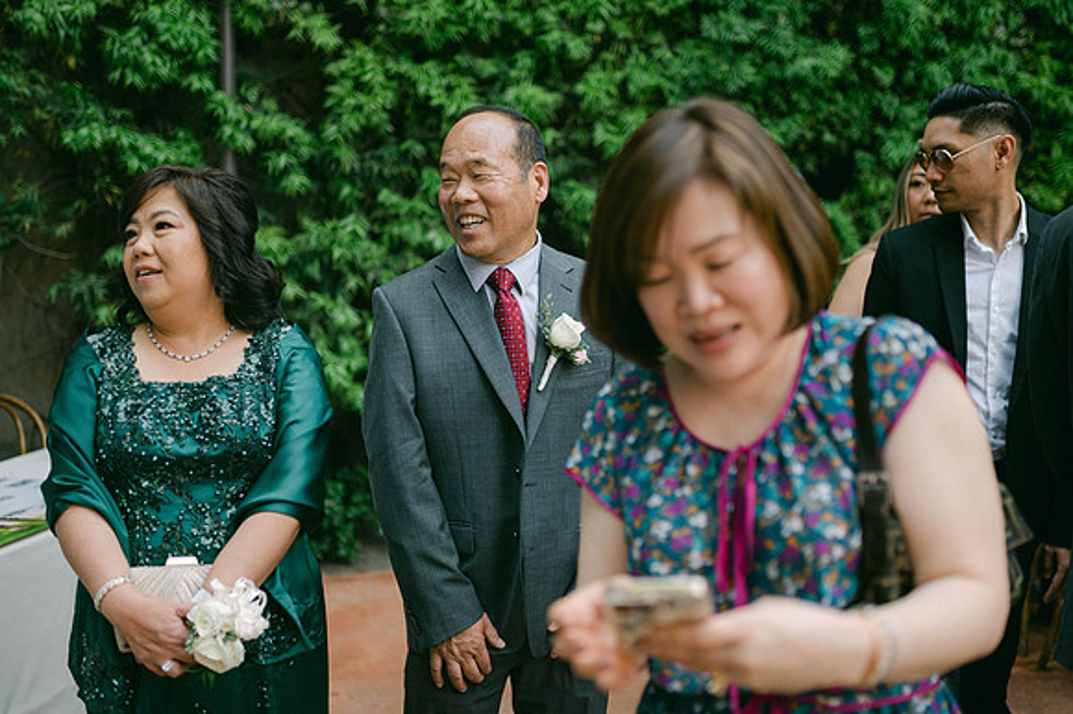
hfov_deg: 50.3
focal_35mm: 38
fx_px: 1143
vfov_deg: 34.7
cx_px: 536
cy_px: 357
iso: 100
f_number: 1.8
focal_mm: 35
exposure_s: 1/500
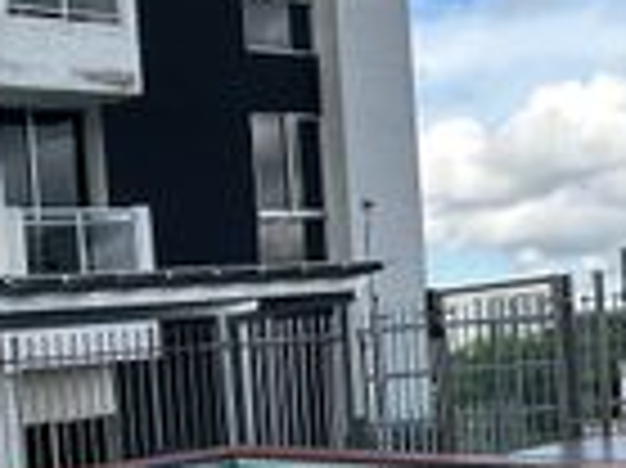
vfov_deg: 21.4
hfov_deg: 27.9
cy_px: 414
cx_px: 65
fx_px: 1211
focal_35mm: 67
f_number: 2.2
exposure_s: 1/600
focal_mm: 2.22
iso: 40
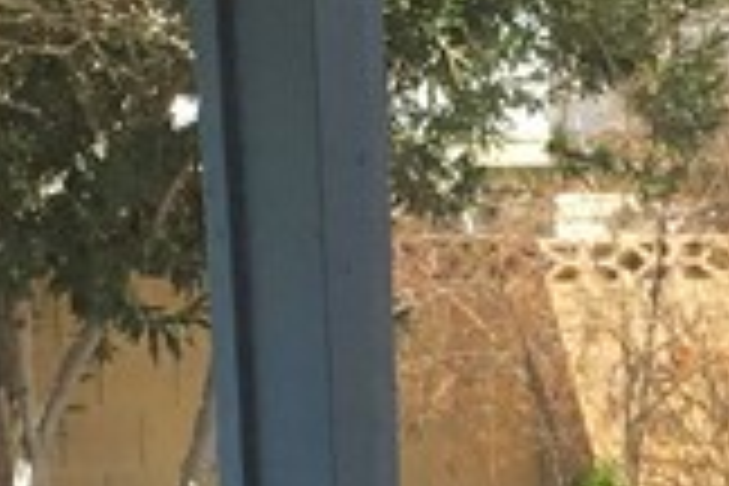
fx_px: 4131
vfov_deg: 6.6
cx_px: 968
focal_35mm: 204
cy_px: 778
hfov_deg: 9.9
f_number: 2.4
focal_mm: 3.3
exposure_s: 1/1045
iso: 25
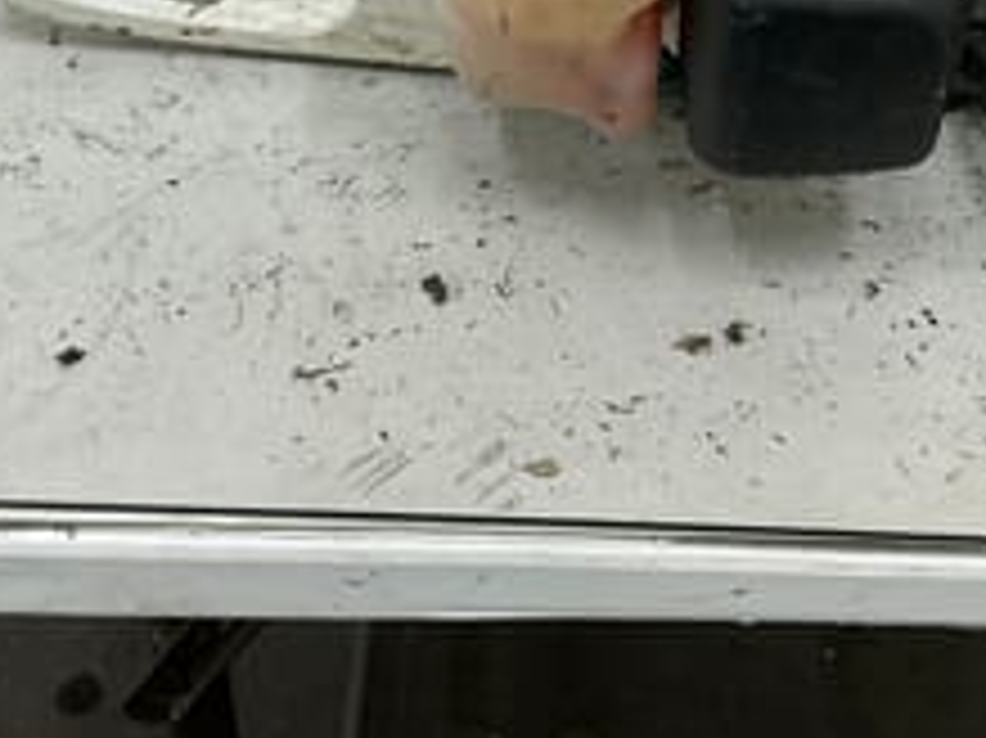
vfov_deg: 22.0
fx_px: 1822
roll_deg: -2.0
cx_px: 558
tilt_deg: -38.8
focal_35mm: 64
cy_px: -20
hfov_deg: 30.2
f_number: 1.8
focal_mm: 3
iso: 40
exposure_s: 1/50
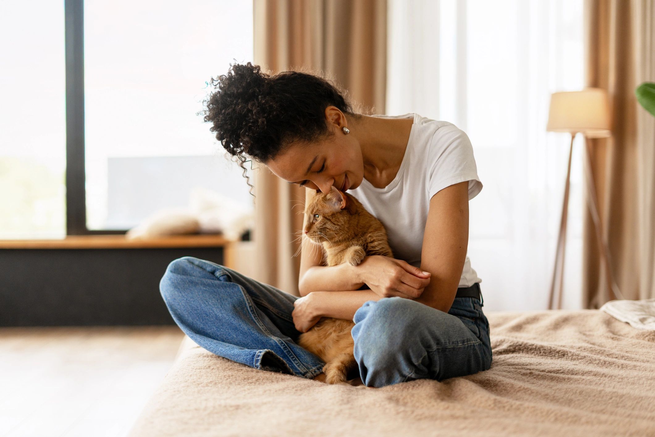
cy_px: 218
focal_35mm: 50
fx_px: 910
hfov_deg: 39.6
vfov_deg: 27.0
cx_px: 328
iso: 320
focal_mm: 50
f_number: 2
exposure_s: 1/800
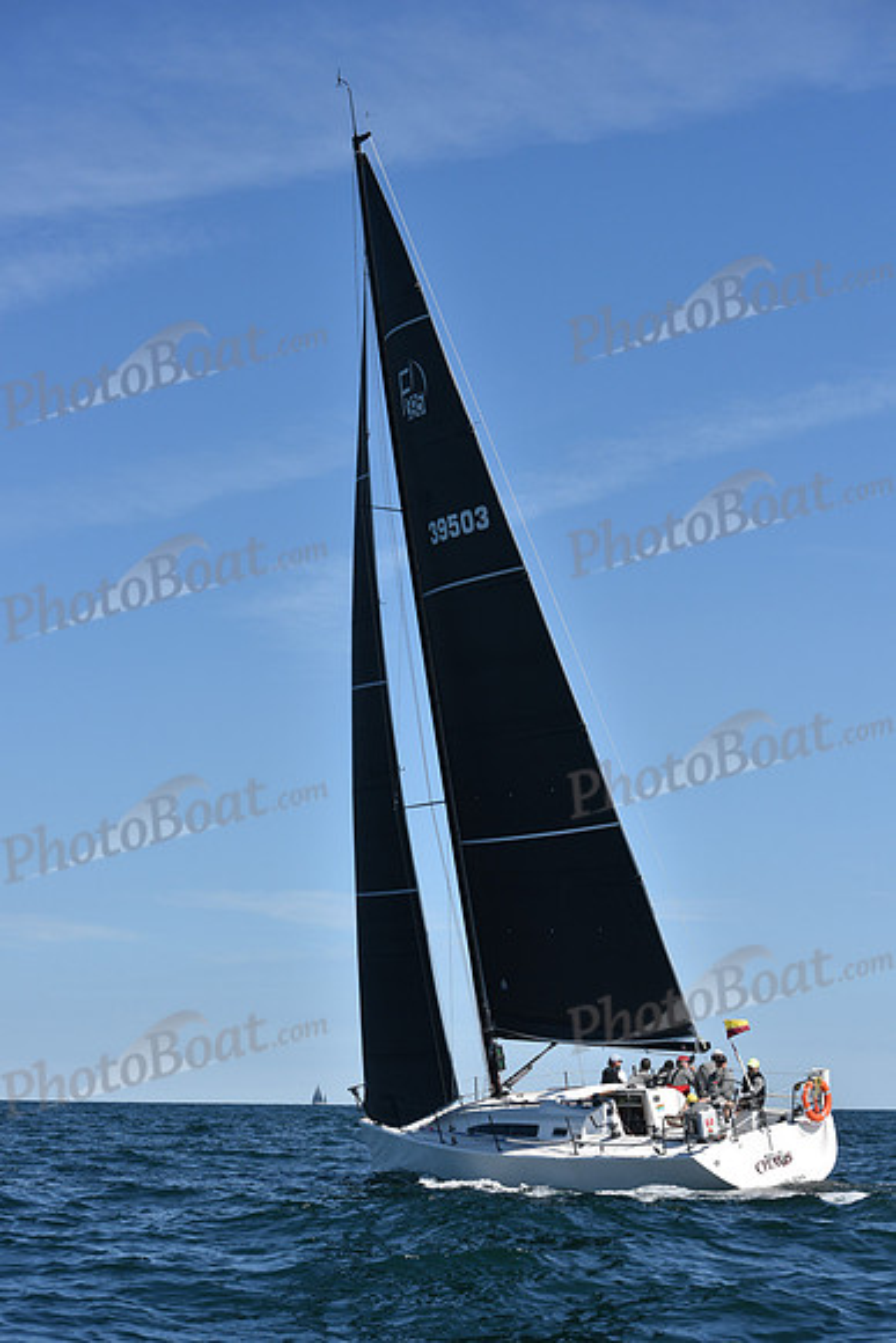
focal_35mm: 70
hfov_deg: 19.5
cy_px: 672
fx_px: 2612
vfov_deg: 28.8
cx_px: 448
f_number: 7.1
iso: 250
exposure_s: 1/1600
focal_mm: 70
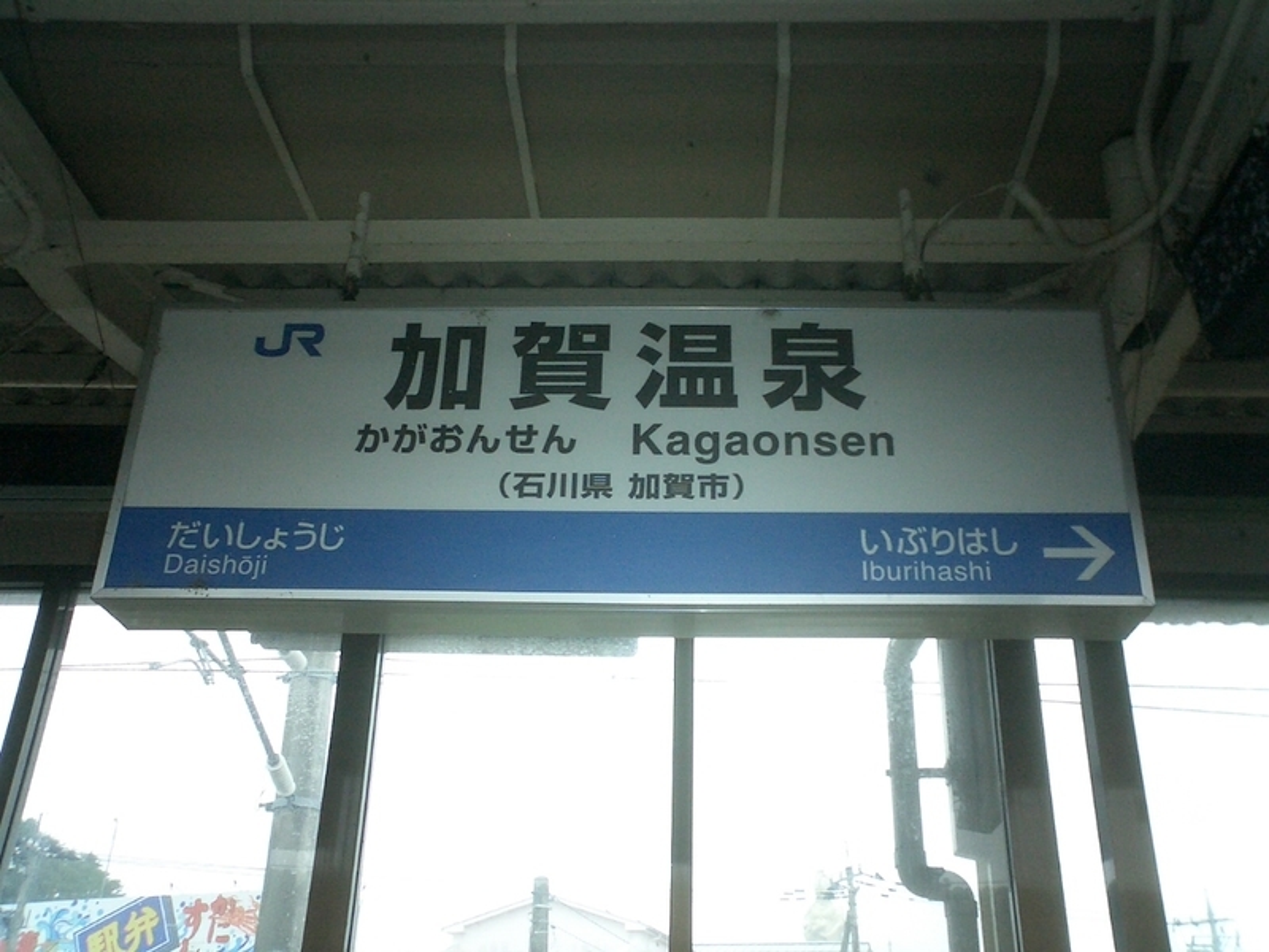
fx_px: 1356
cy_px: 476
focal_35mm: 37
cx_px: 634
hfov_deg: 50.1
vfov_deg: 38.7
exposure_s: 1/40
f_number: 3.5
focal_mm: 5.6
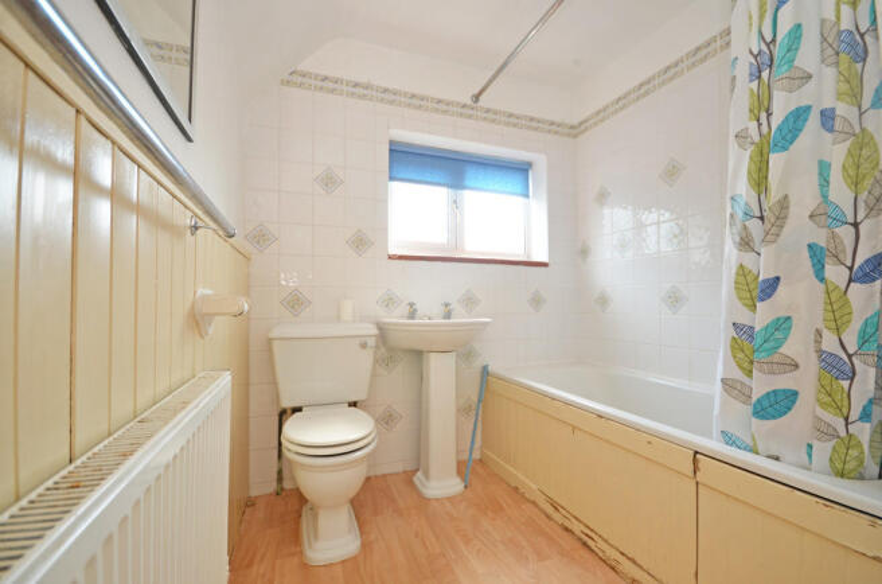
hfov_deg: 100.5
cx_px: 441
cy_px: 292
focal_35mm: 15
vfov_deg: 77.0
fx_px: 367
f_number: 4
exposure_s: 1/60
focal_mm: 10
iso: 220
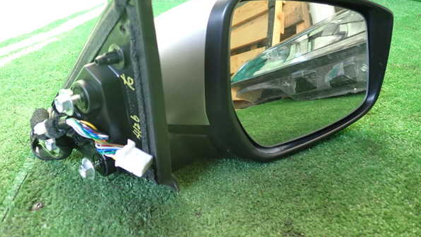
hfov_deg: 59.5
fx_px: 368
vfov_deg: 35.5
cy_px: 94
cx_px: 212
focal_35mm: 33
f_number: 2.3
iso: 200
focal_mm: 5.4
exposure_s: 1/80
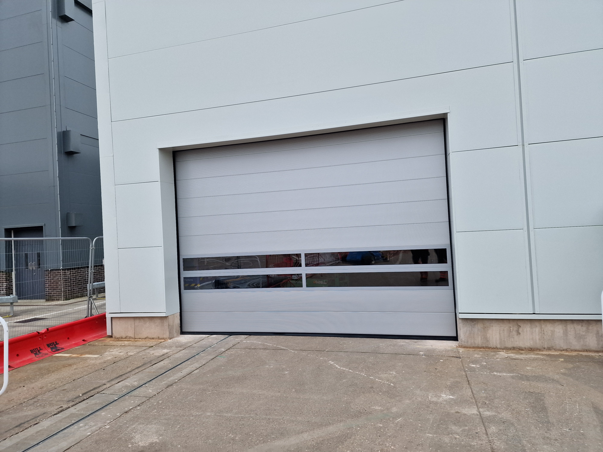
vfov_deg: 58.9
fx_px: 401
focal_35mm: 23
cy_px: 226
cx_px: 302
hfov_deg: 73.9
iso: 50
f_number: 1.8
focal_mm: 6.4
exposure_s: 1/217
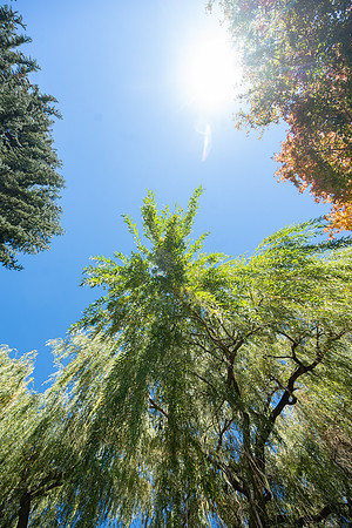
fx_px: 205
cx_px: 176
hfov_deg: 81.2
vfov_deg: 104.3
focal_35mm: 14
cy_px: 264
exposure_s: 1/200
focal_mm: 14
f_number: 5
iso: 100
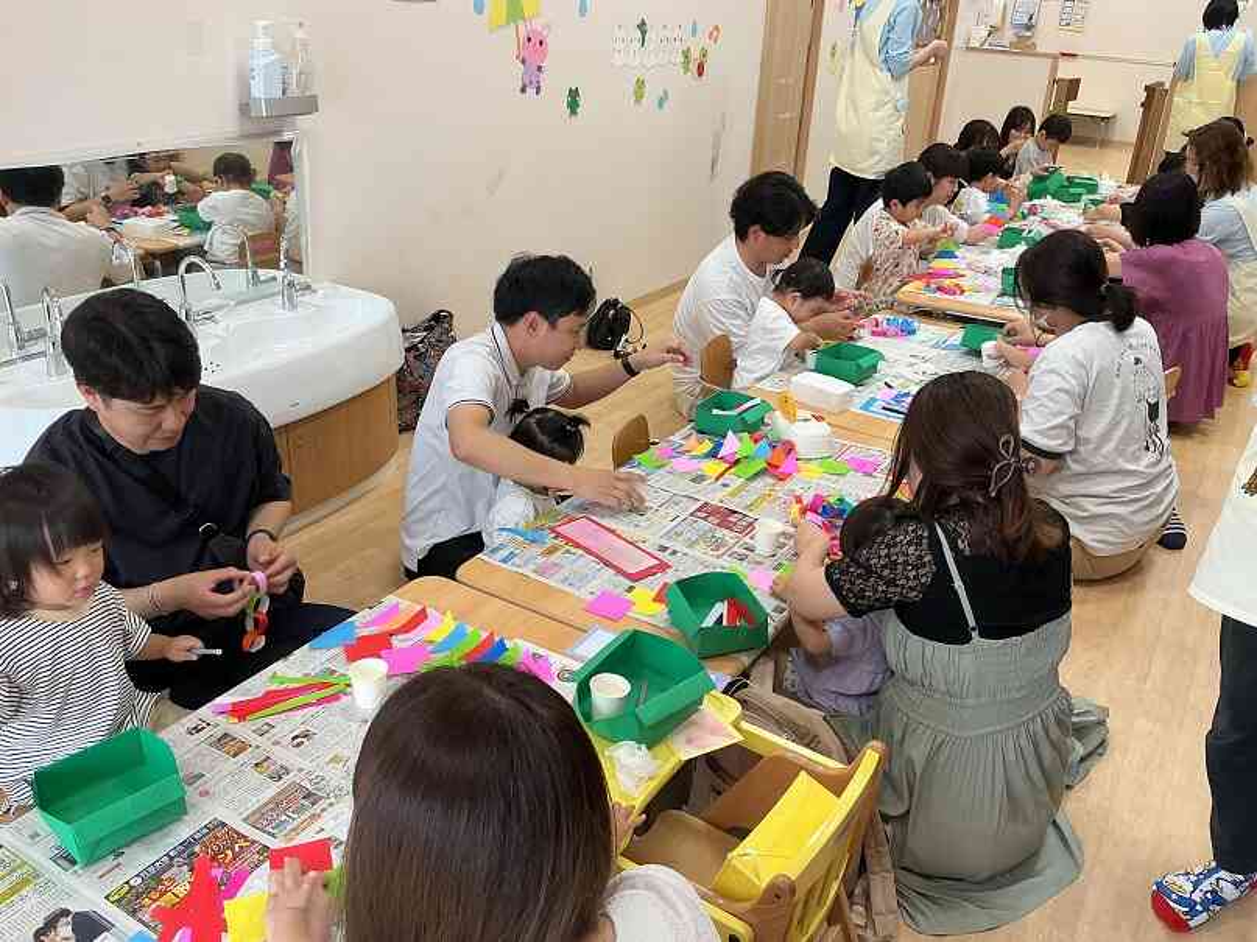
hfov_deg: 61.7
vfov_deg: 48.2
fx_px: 1053
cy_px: 471
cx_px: 628
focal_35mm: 29
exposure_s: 1/120
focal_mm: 3
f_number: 1.8
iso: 40
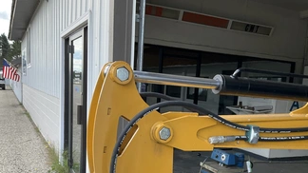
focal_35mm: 39
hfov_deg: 51.6
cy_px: 142
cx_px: 166
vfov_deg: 29.6
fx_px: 318
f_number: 1.8
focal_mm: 3
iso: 25
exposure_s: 1/284
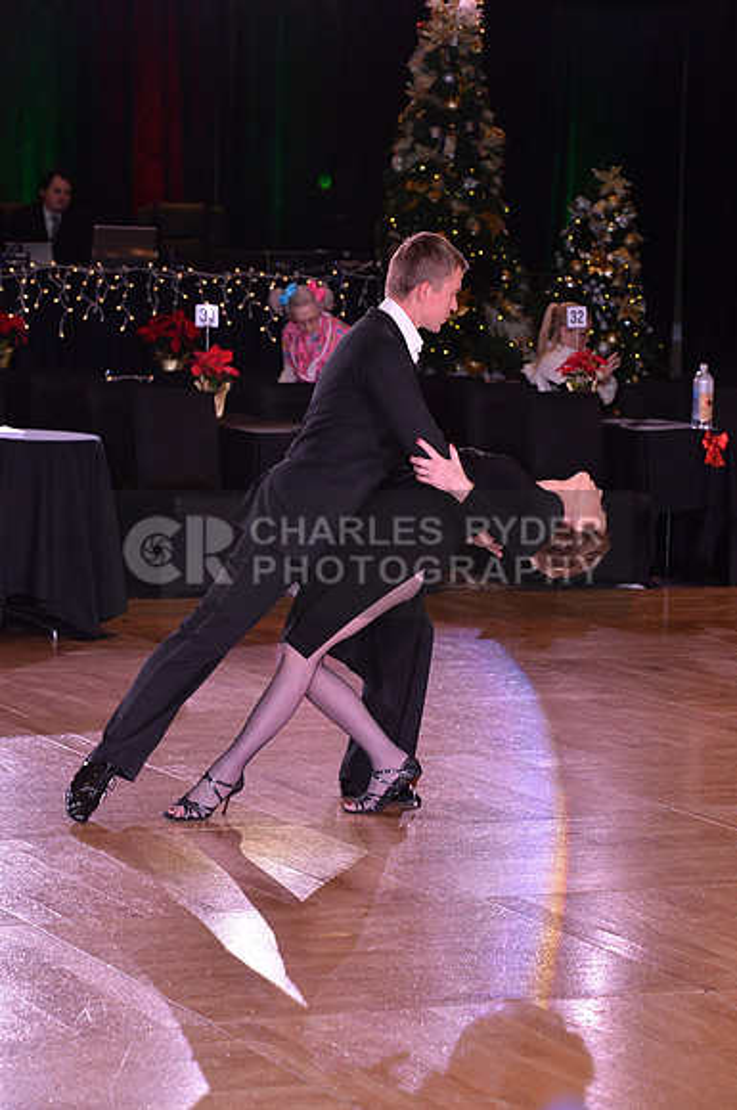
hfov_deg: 11.2
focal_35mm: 122
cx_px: 368
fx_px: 3757
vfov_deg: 16.8
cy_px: 555
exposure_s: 1/250
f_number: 7.1
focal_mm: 122
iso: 2000
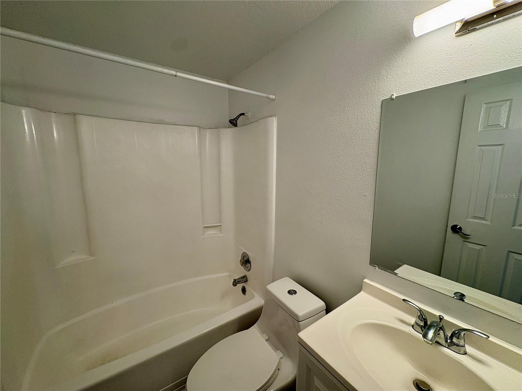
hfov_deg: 102.1
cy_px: 196
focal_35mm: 14
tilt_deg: -8.0
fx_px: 211
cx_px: 261
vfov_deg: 85.7
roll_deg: +0.0
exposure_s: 1/60
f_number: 2.2
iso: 100
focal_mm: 2.22
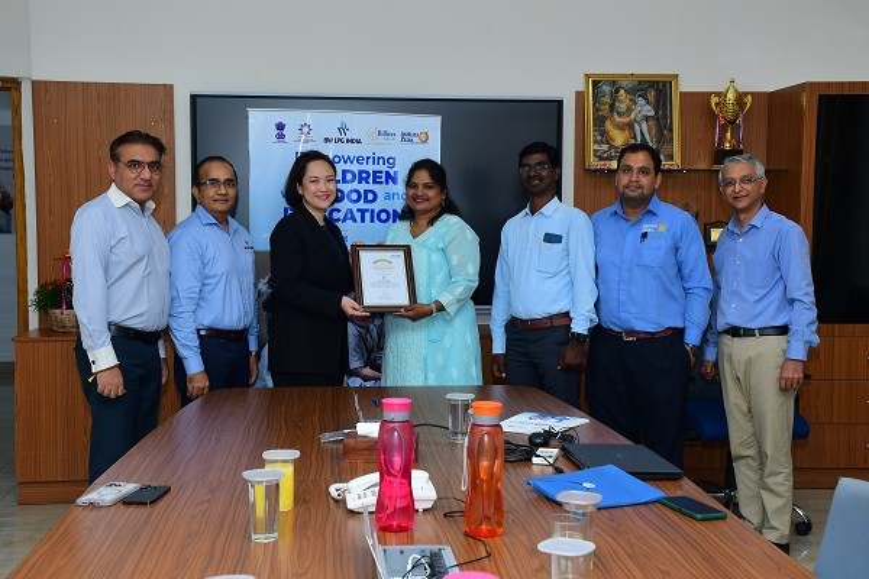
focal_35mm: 48
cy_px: 290
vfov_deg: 28.1
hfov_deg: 41.1
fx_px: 1159
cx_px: 434
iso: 640
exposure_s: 1/125
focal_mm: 32
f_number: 6.3
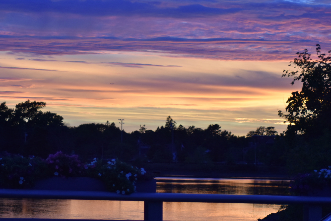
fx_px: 1177
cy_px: 129
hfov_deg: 16.0
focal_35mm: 128
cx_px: 131
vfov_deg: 10.7
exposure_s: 1/250
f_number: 4
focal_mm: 70
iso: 1000
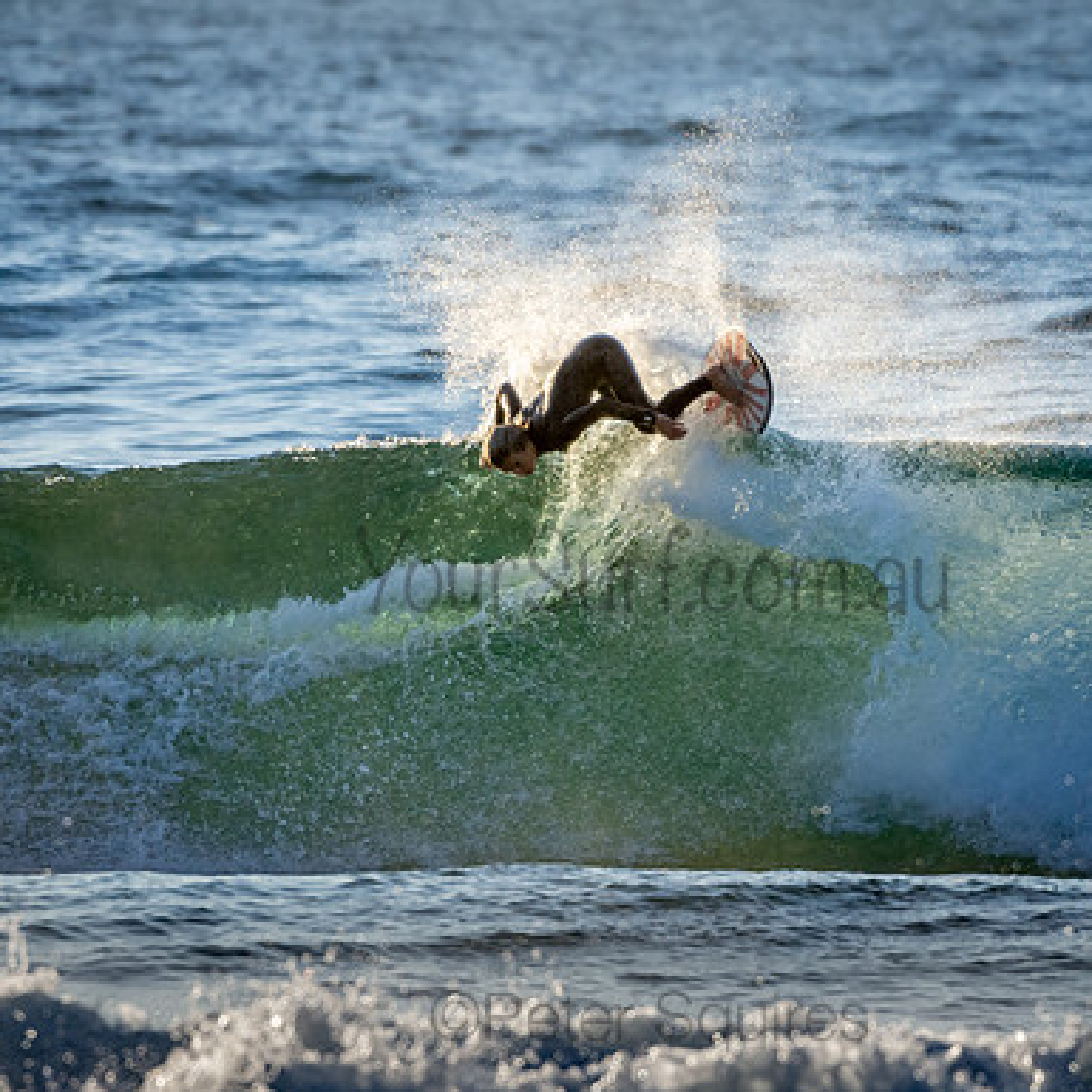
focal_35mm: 836
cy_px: 510
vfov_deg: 2.1
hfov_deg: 2.1
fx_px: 29837
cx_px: 703
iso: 450
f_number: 5.6
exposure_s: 1/1250
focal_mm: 400
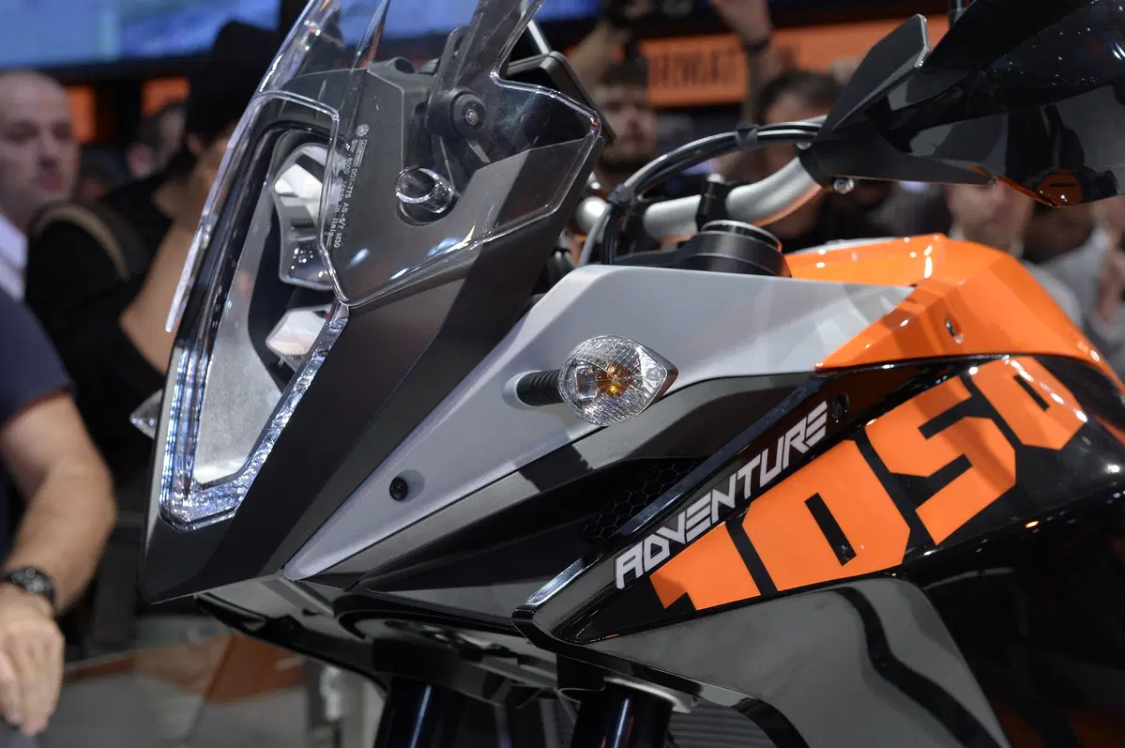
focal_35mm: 70
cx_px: 562
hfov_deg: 28.9
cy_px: 374
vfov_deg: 19.4
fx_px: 2185
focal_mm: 70
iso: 1250
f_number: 7.1
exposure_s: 1/250
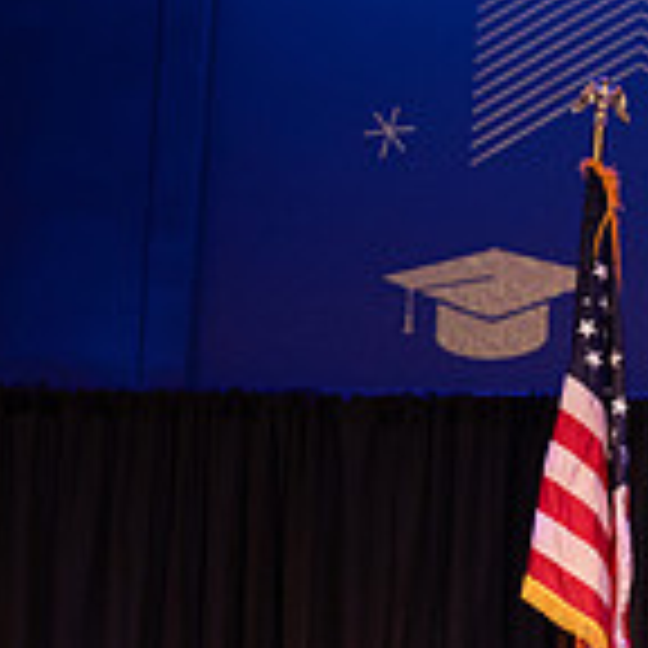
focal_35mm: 130
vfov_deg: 13.2
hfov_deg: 12.5
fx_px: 2753
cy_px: 682
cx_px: 1094
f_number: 4
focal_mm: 38
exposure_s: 1/200
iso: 1600
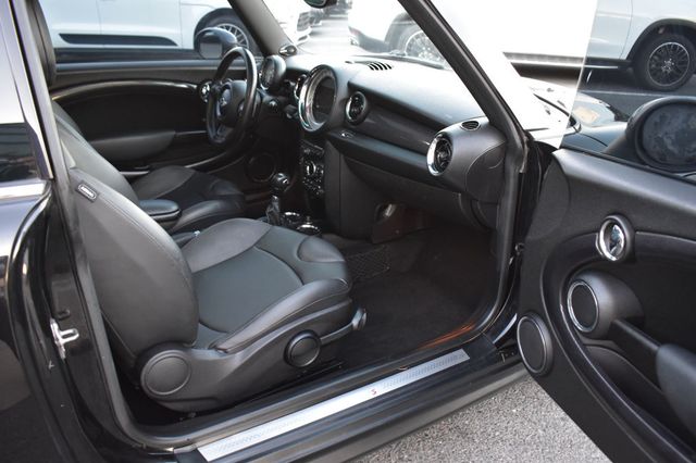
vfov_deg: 43.6
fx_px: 580
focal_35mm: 30
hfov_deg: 62.0
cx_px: 348
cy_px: 232
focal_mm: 20
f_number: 5
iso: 1600
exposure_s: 1/15
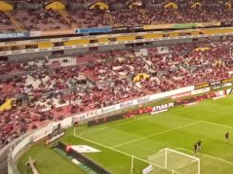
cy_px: -35
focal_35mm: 54
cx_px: 338
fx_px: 363
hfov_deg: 26.8
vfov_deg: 24.4
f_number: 2.2
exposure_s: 1/30
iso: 273
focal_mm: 1.65
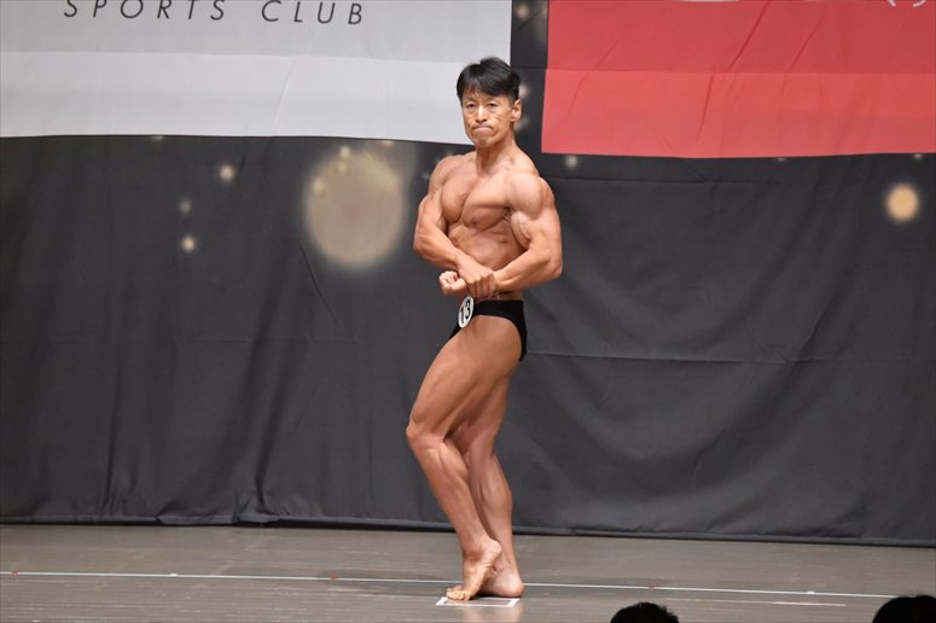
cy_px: 312
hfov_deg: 9.2
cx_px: 468
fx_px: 5847
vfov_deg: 6.1
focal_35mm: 225
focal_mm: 150
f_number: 5.6
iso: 6400
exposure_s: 1/400
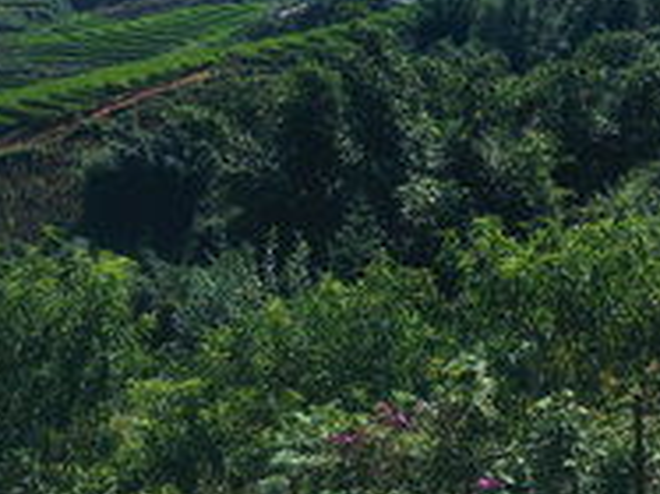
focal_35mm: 62
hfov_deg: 31.1
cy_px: 74
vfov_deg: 23.2
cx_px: 395
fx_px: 1181
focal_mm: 4.15
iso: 25
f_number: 2.2
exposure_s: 1/3344
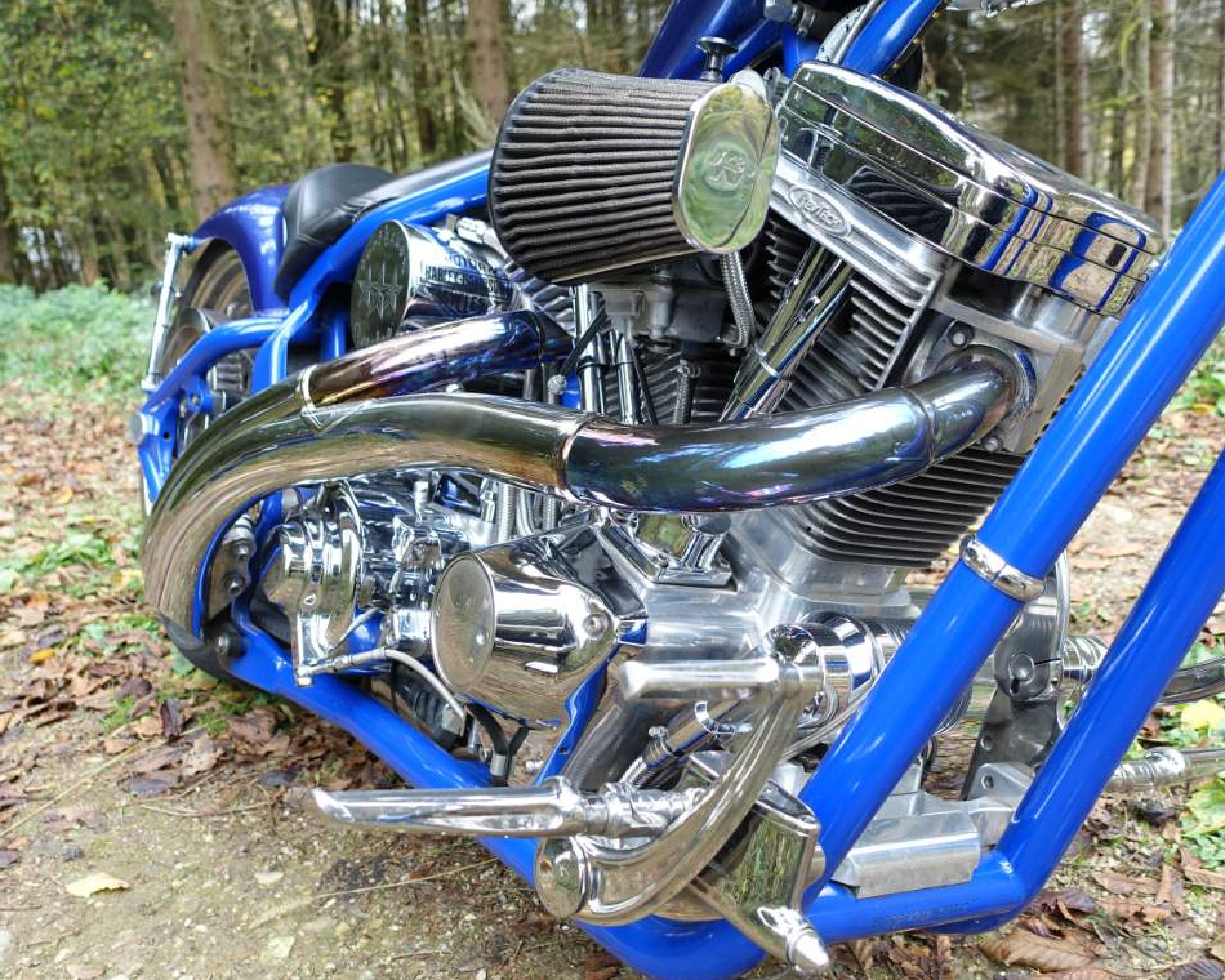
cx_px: 618
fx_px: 1196
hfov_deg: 54.2
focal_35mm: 33
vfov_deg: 44.5
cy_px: 491
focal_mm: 10.7
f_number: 2.8
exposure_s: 1/50
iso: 125
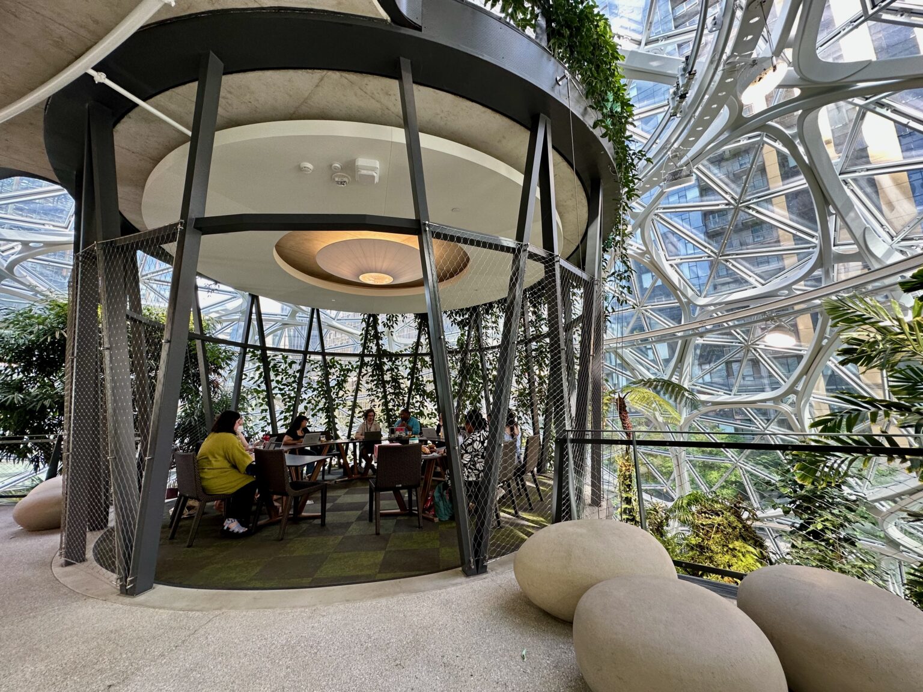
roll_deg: +1.4
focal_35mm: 14
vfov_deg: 85.7
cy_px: 346
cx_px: 462
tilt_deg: +9.4
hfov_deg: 102.1
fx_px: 373
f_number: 2.2
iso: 100
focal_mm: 2.22
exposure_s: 1/110
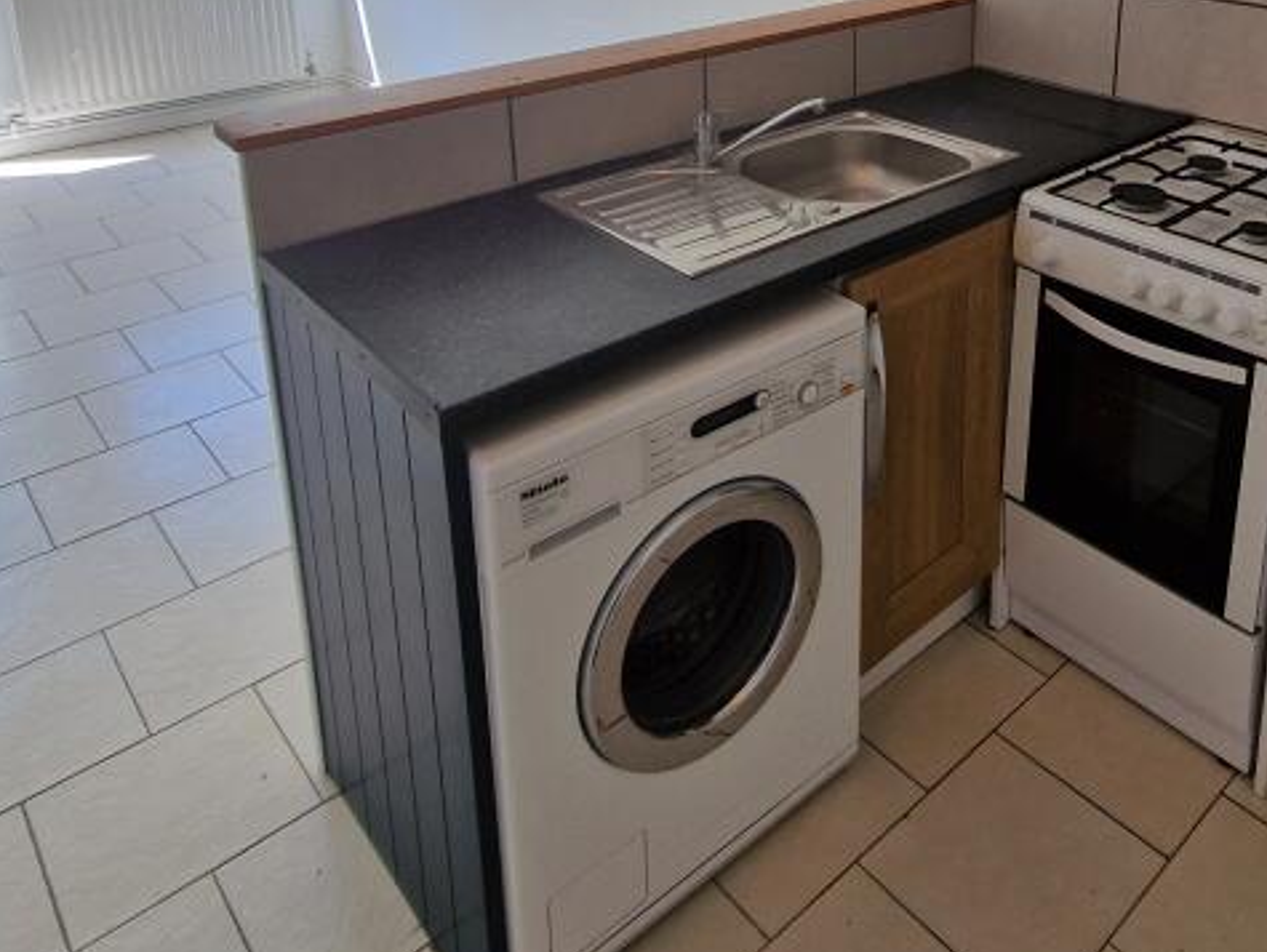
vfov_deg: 44.2
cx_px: 886
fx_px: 1026
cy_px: 53
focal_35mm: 28
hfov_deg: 61.2
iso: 50
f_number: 2.2
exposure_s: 1/112
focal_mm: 2.2
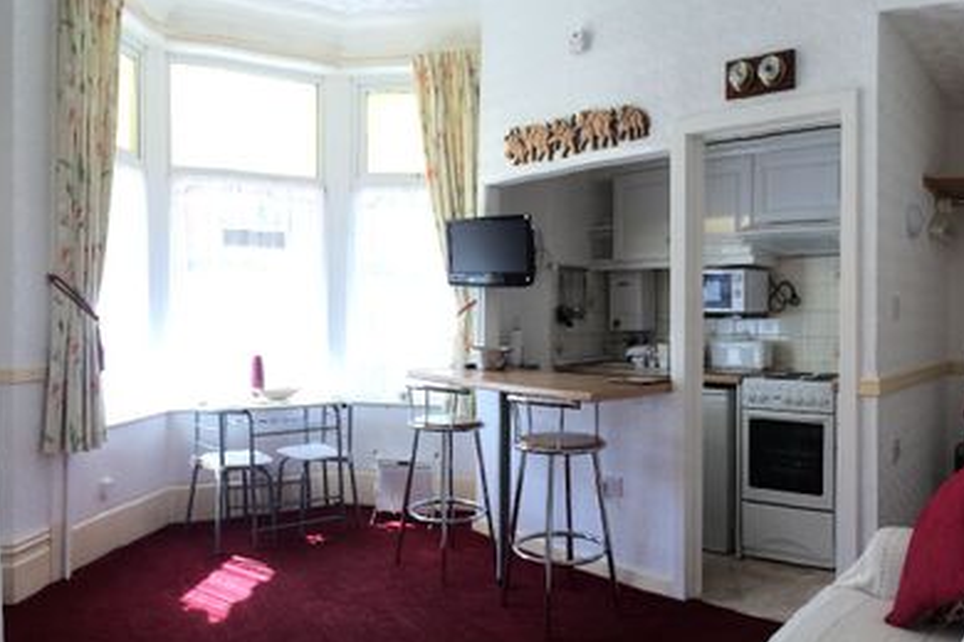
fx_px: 857
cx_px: 484
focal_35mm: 32
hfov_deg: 58.7
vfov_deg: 41.1
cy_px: 326
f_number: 2.2
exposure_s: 1/150
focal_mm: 4.12
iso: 160
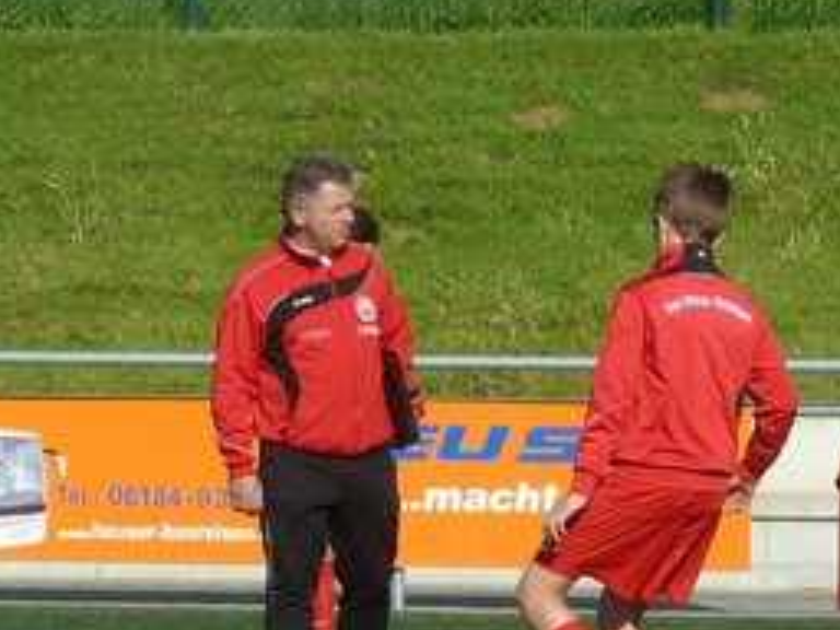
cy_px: 290
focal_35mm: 661
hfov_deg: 3.0
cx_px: 1112
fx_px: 16040
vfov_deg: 2.3
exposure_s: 1/400
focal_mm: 39.7
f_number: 5.6
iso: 80
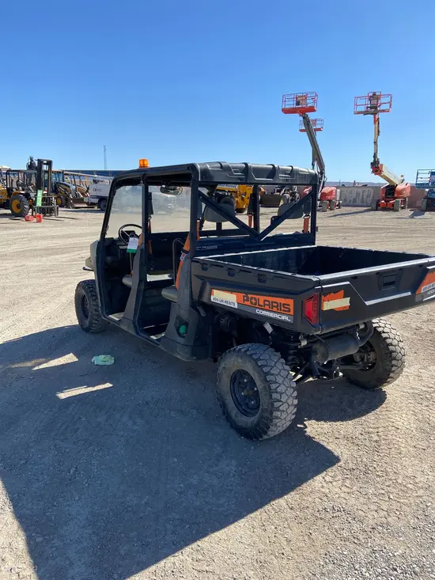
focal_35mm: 26
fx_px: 436
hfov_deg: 53.1
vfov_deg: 67.3
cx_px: 218
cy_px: 290
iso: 32
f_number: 1.8
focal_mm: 4.25
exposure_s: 1/2315
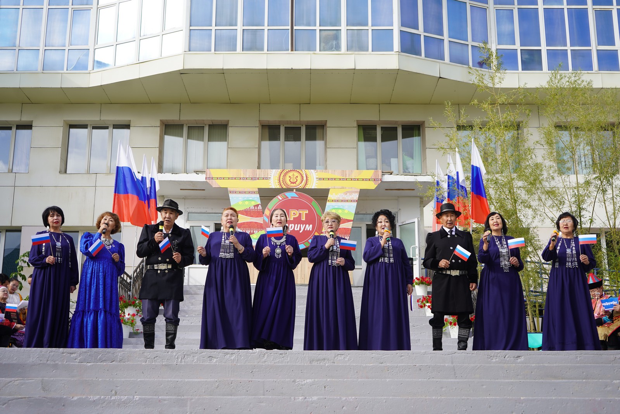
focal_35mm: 48
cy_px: 207
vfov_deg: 28.1
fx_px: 827
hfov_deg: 41.1
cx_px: 310
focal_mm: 48
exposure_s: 1/320
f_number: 5.6
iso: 100
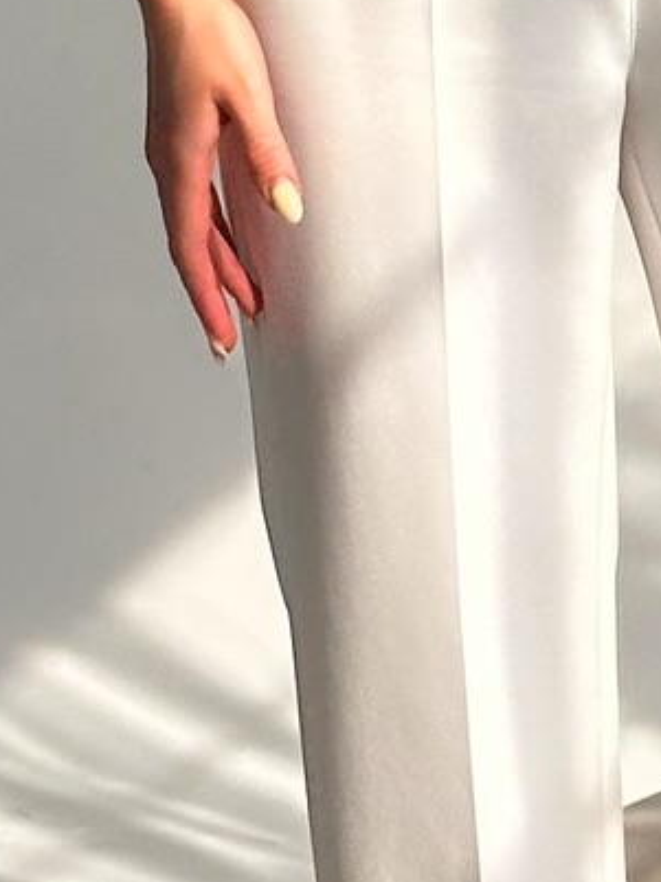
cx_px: 777
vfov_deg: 8.3
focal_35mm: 239
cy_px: 90
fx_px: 6091
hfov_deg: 6.2
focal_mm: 6.86
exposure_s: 1/1613
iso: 64
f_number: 1.78
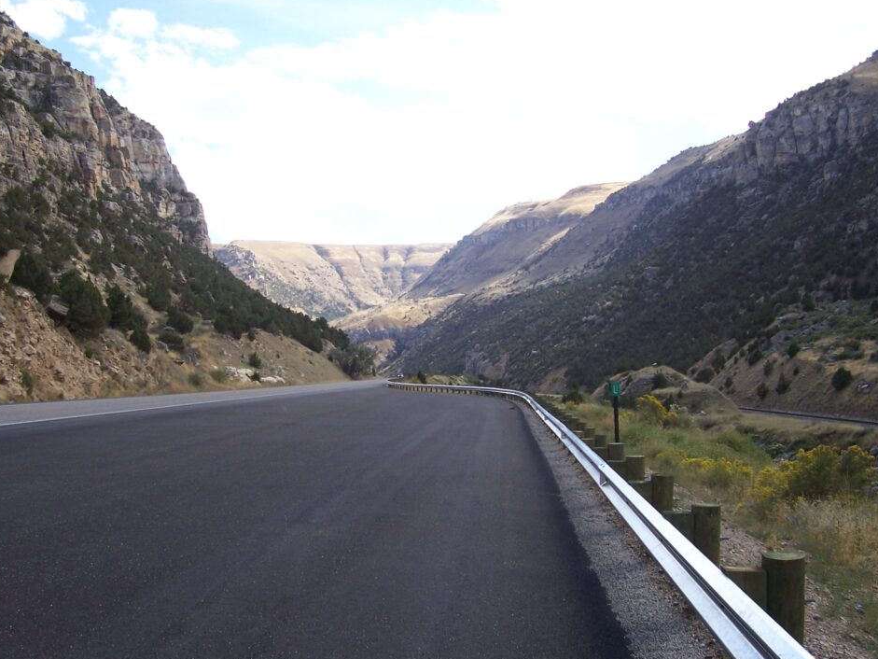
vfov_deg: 38.7
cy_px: 322
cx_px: 419
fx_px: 939
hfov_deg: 50.1
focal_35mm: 37
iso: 80
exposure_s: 1/750
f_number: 2.7
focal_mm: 5.6
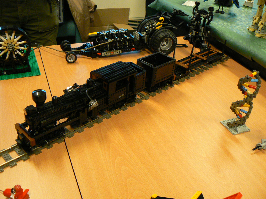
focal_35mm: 36
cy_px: 100
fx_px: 277
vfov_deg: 39.7
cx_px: 133
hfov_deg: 51.4
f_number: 2.8
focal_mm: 6
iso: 200
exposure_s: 1/25
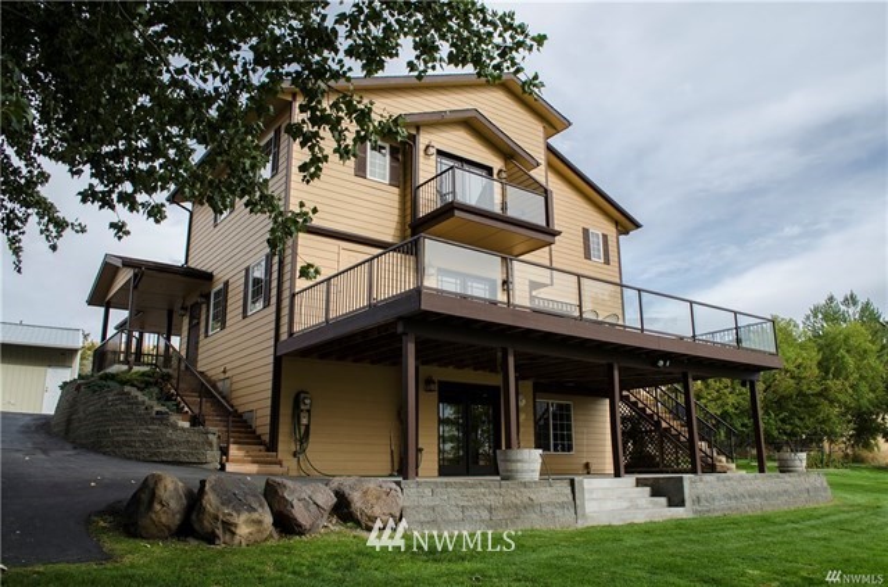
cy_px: 294
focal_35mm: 27
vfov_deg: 47.7
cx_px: 444
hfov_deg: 67.5
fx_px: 664
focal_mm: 18
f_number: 8
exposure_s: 1/250
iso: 200
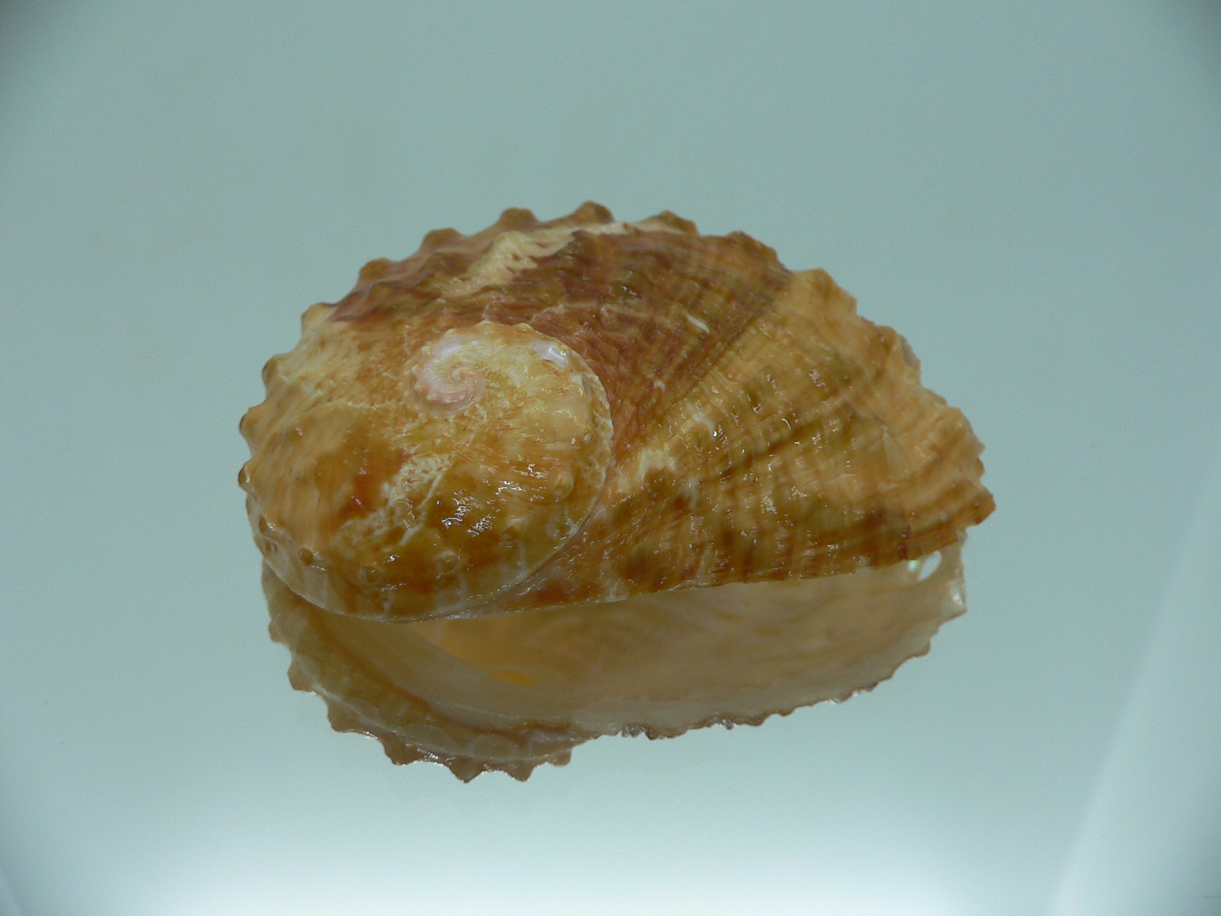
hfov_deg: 52.6
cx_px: 610
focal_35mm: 35
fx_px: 1235
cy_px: 458
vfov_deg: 40.7
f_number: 2.8
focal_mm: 4.6
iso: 80
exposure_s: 1/60
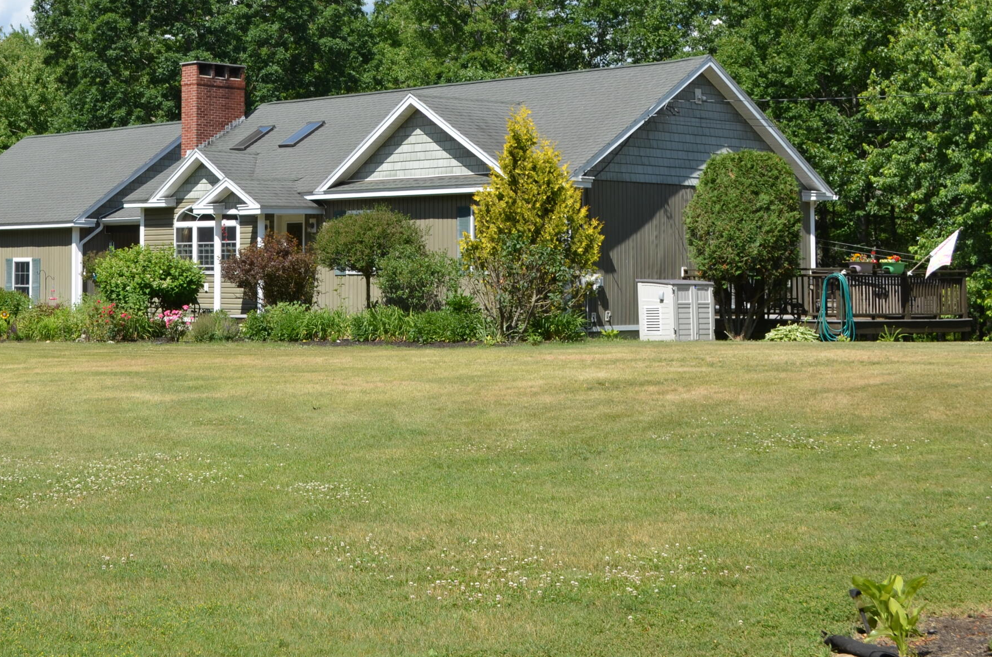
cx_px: 269
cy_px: 137
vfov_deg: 20.3
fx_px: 1815
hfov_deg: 30.2
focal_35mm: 66
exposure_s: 1/250
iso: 125
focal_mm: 26
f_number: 8
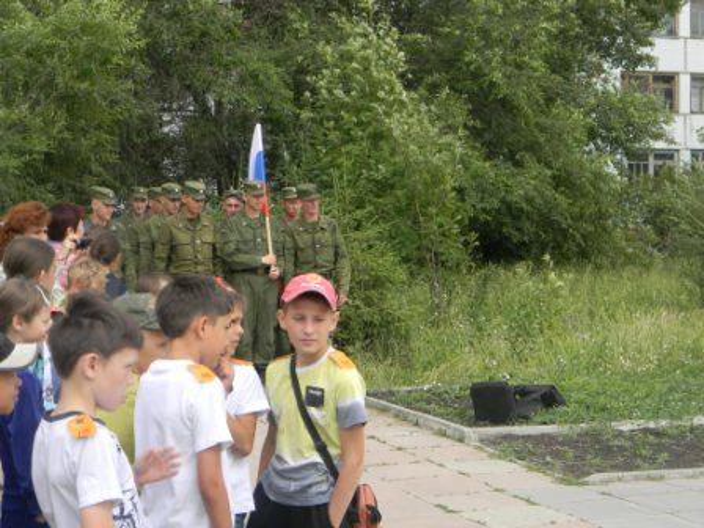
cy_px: 264
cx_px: 352
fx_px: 1363
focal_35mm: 67
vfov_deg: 21.9
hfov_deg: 29.0
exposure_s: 1/339
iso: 80
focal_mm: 12.2
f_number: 4.3
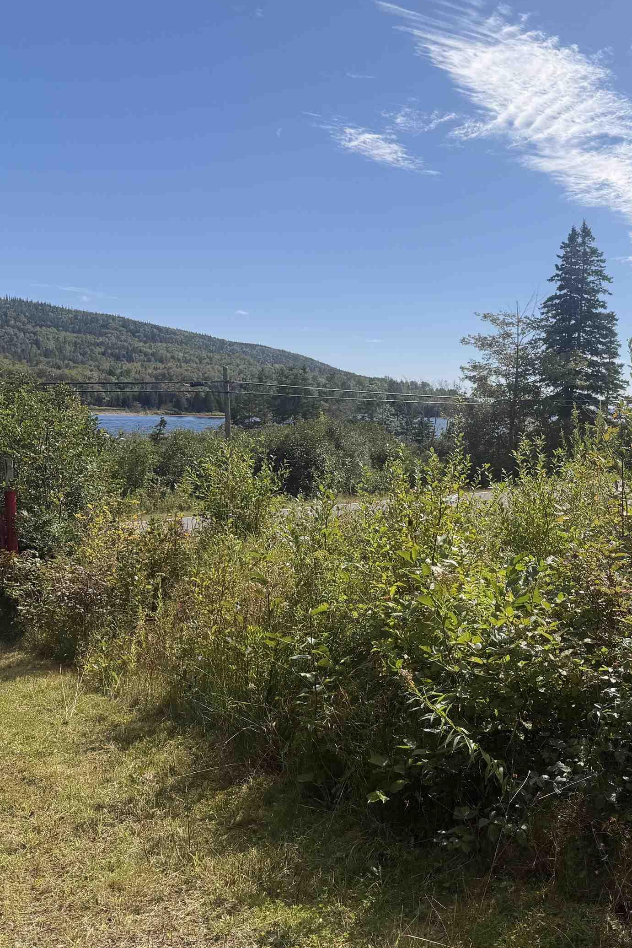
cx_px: 564
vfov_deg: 51.9
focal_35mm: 37
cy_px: 485
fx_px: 974
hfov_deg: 34.1
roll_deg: -3.3
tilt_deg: -5.7
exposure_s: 1/5714
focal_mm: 6.76
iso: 80
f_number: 1.78
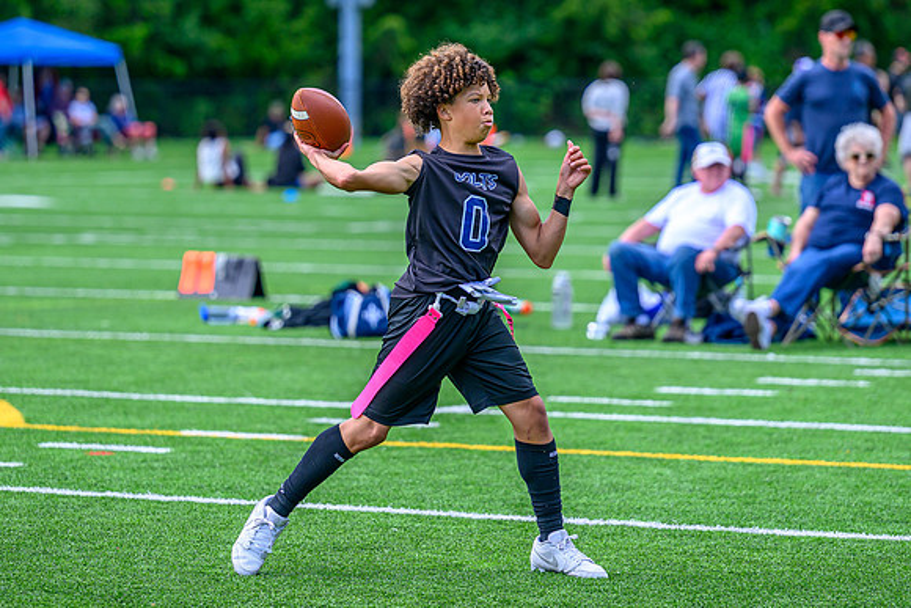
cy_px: 227
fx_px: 5262
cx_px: 409
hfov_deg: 9.9
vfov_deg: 6.6
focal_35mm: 208
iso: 280
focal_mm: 145
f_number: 2.8
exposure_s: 1/2000
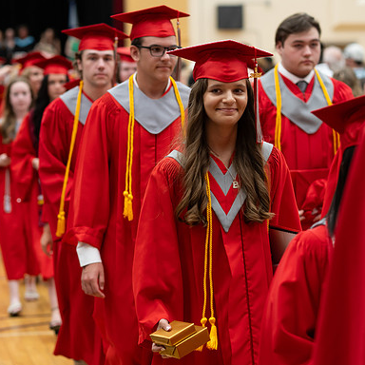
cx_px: 184
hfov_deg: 14.7
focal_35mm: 119
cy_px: 199
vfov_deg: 14.6
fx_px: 1420
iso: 1000
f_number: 2.8
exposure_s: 1/200
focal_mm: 85
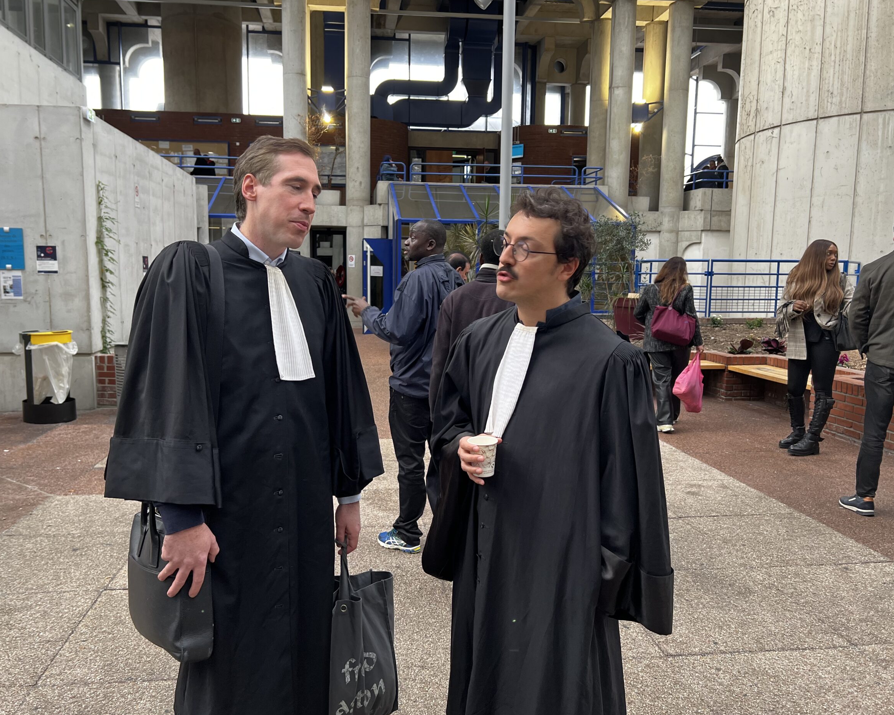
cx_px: 424
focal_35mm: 28
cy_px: 361
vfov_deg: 51.5
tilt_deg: -6.8
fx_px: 741
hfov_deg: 62.2
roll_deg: -0.7
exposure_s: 1/100
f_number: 1.5
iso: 80
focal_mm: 5.7
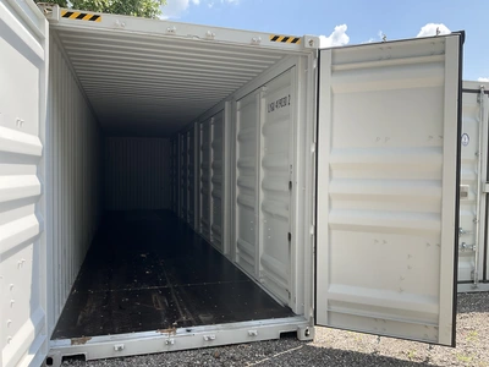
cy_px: 184
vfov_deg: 48.2
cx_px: 244
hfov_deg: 61.7
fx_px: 410
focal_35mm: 29
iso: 25
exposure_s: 1/540
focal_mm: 3
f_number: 1.8
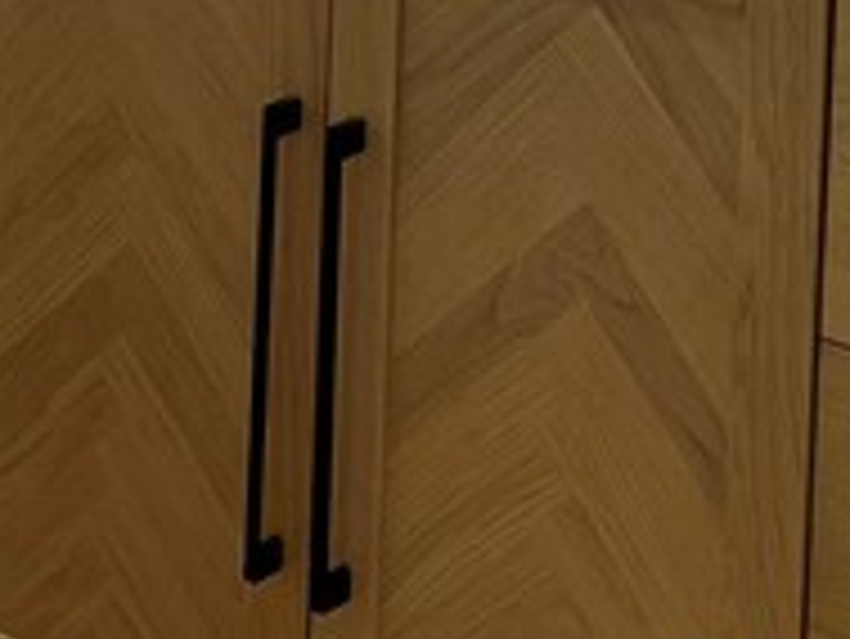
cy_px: -976
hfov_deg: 13.9
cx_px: 162
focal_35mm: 141
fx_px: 3464
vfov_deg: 9.3
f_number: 1.6
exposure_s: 1/164
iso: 50
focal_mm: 5.1
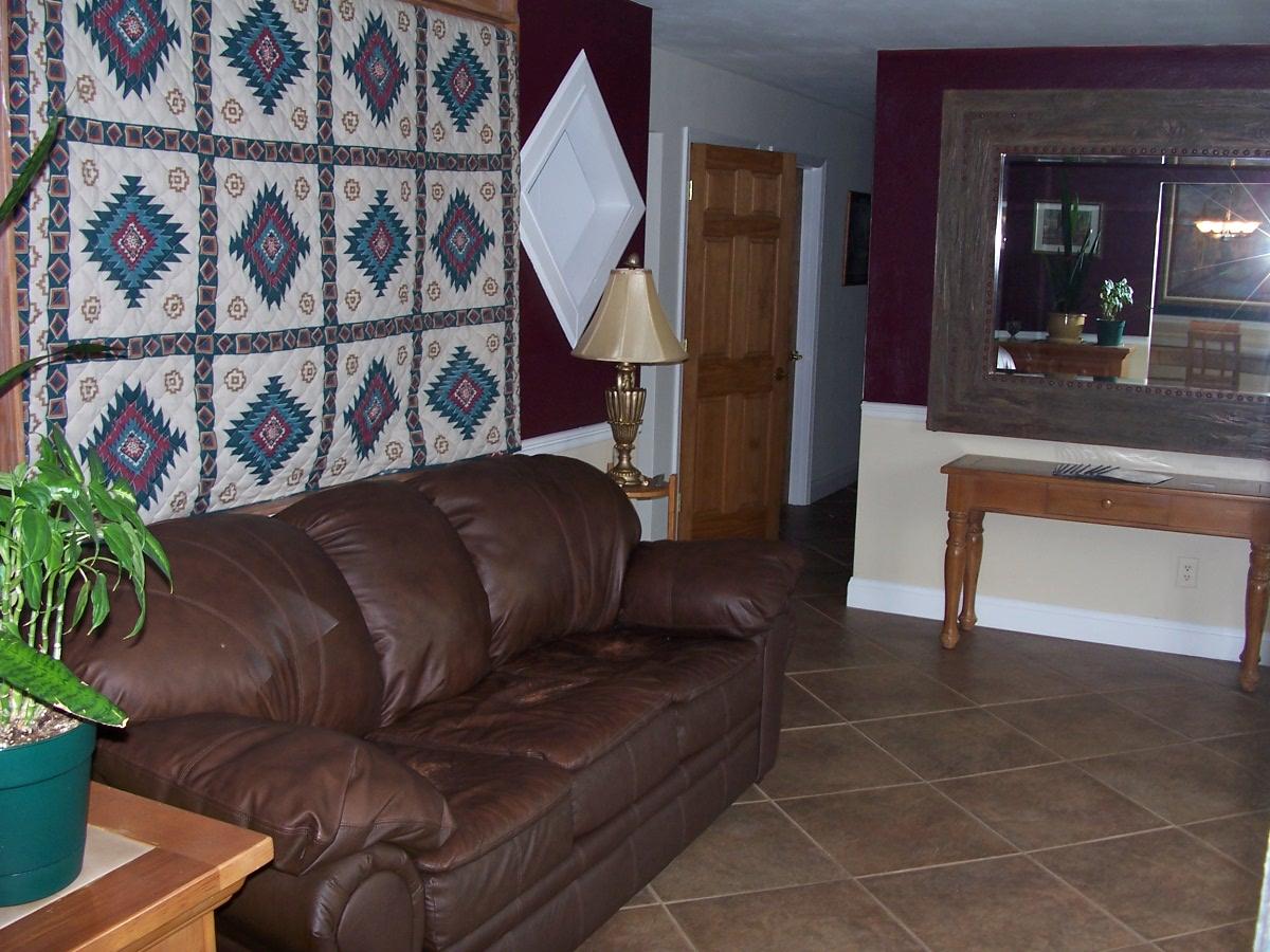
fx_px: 1284
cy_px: 476
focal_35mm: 35
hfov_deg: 52.6
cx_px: 635
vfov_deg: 40.7
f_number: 2.8
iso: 80
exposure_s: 1/60
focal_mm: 6
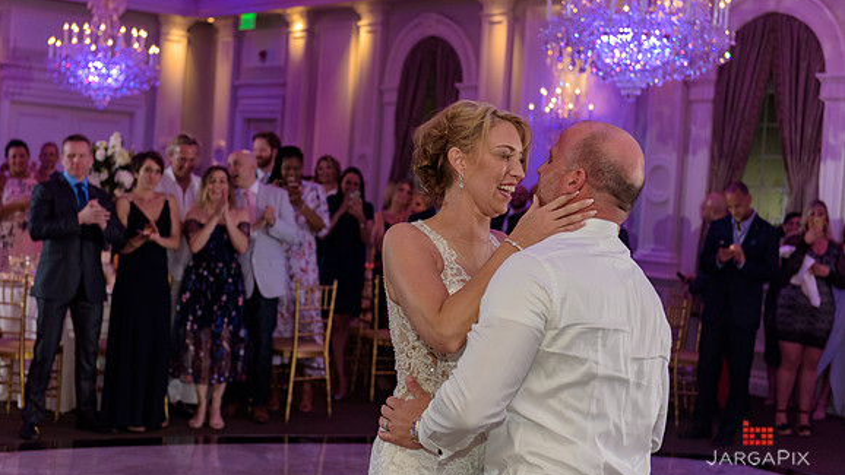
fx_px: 1367
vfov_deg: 19.7
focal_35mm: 61
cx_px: 422
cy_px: 214
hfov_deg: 34.4
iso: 1600
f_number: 3.2
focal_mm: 58
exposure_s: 1/125
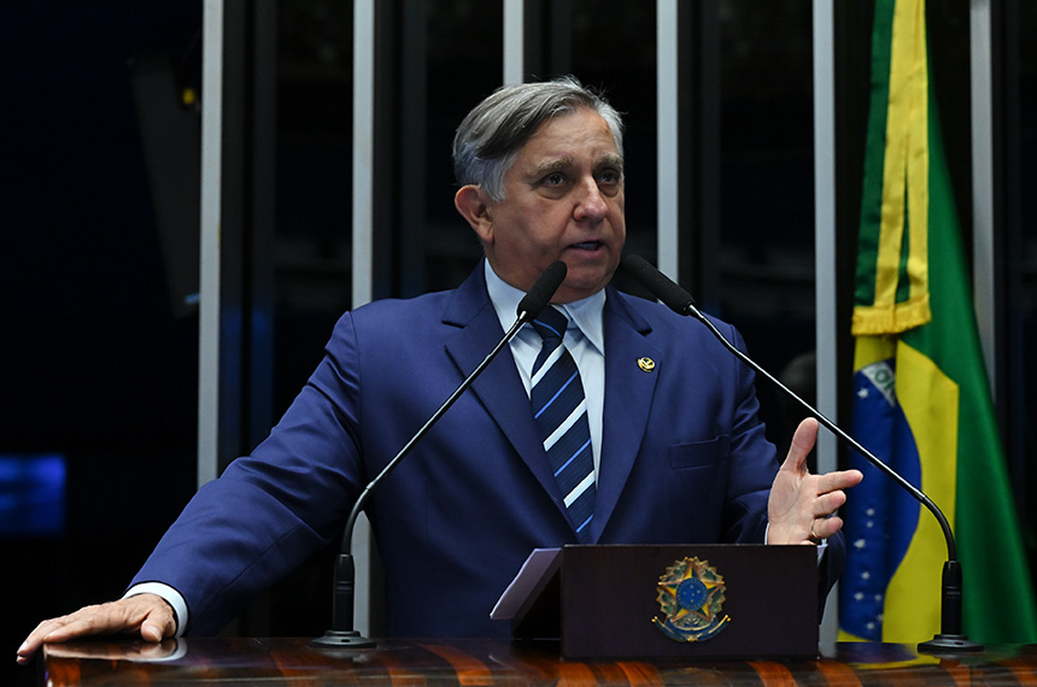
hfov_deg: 23.2
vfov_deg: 15.5
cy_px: 344
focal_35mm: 88
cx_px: 518
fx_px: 2530
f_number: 5
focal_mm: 88
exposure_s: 1/160
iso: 4000
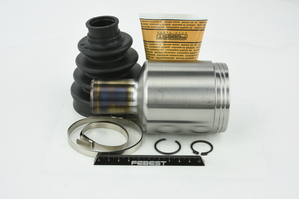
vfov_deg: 22.6
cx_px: 150
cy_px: 100
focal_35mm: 60
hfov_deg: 33.4
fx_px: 498
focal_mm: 60
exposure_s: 1/2.5
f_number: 32
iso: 64
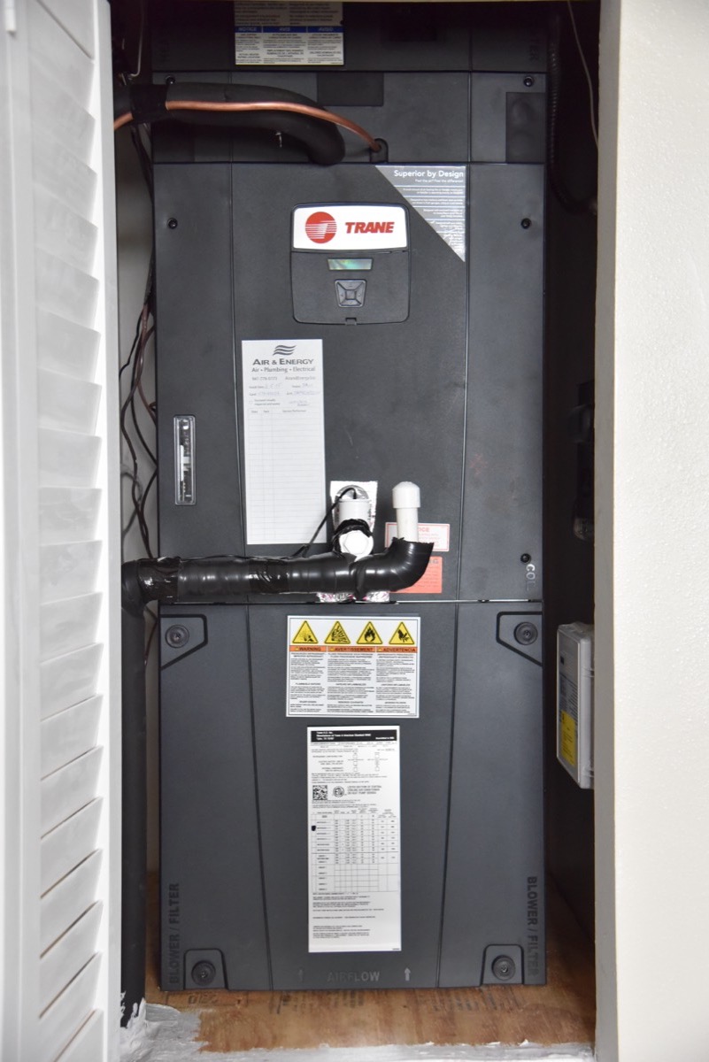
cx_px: 354
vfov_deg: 48.4
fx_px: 1181
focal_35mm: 40
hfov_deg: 33.4
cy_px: 531
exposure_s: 1/60
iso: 6400
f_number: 4
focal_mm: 40
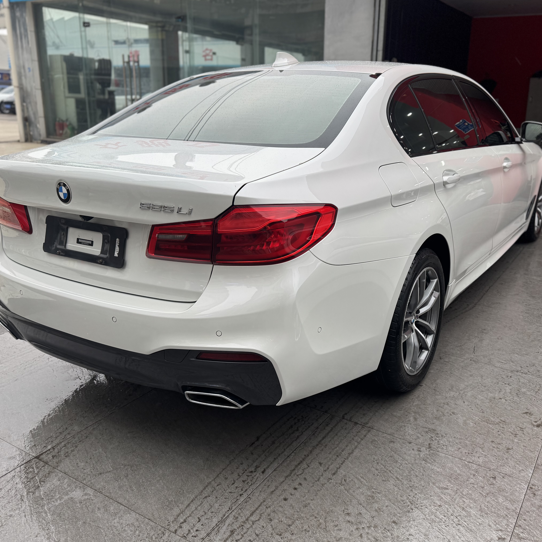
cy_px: 267
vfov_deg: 54.0
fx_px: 531
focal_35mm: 30
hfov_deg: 53.8
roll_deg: -0.3
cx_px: 318
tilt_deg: -16.7
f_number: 1.78
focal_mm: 6.76
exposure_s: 1/179
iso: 64
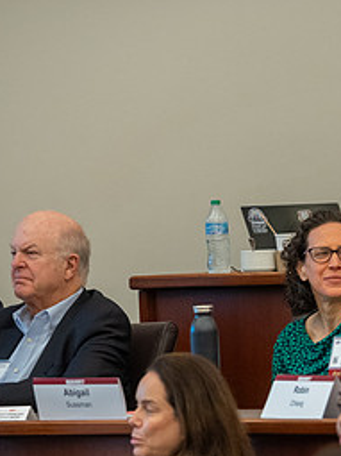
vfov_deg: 6.5
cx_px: 355
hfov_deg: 4.8
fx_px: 4023
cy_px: 266
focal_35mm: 306
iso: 2000
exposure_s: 1/160
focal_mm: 140
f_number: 2.8
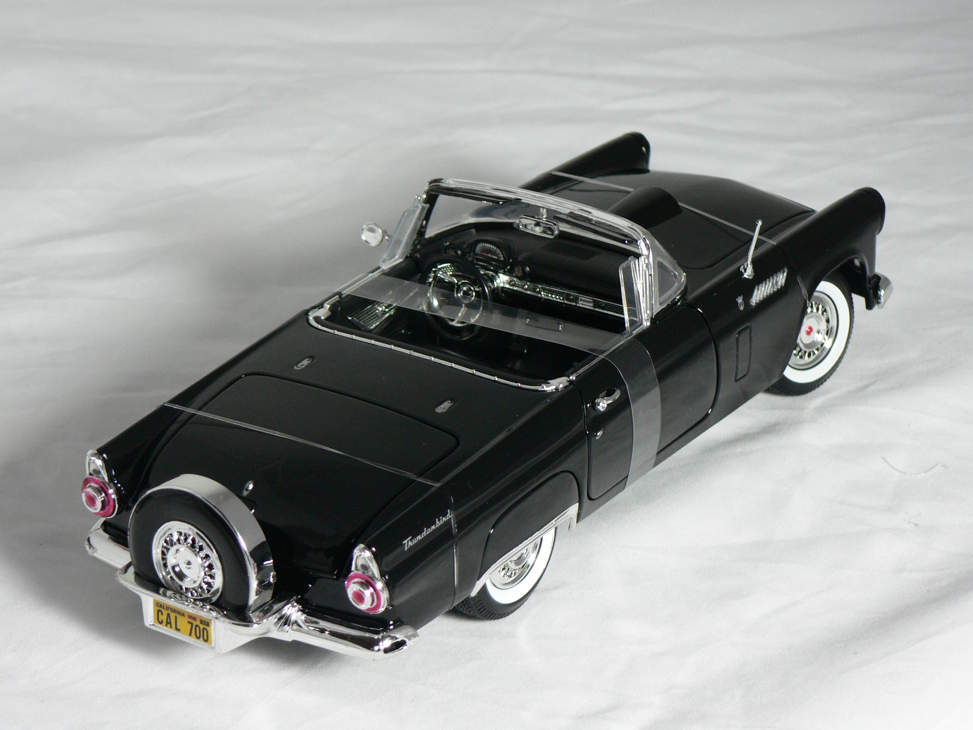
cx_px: 486
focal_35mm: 109
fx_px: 3064
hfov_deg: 18.0
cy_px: 365
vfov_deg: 13.6
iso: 200
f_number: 3.2
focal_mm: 18.2
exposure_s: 1/30
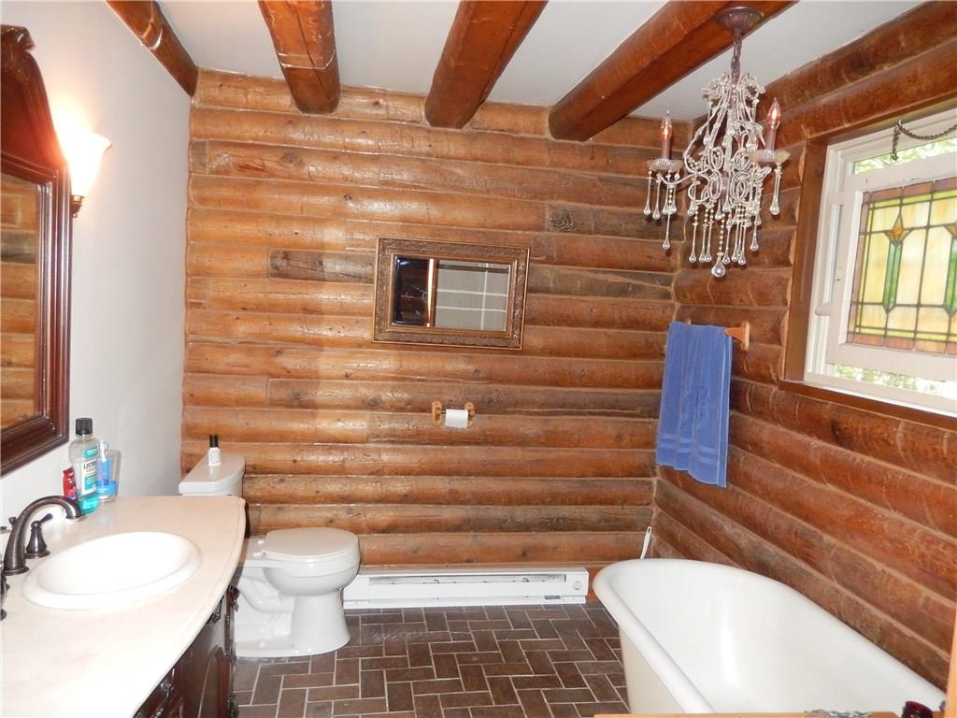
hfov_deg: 69.4
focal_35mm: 25
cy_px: 359
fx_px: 691
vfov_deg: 54.9
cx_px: 478
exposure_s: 1/30
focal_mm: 4.5
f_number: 3.4
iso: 500
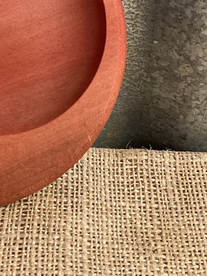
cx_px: -38
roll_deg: -0.3
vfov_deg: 22.7
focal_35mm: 82
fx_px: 654
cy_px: -11
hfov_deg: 17.2
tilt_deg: -27.1
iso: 80
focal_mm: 3
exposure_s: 1/60
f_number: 1.8
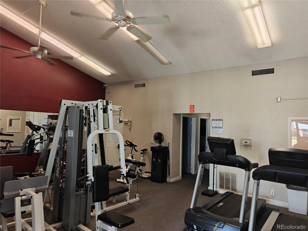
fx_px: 214
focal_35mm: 24
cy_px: 116
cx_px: 154
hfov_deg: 71.6
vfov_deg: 56.8
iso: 640
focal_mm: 5.59
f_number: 1.8
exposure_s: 1/120
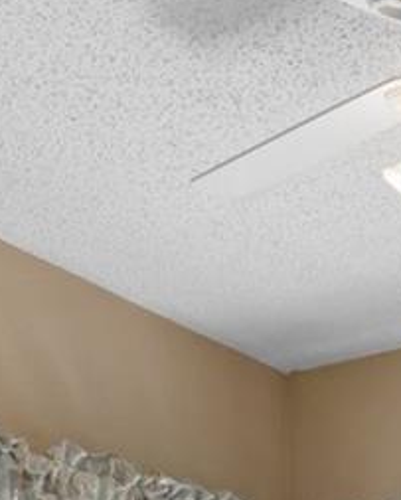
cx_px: 555
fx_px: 1229
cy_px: 834
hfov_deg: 17.2
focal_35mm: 83
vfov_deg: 19.0
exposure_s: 1/10
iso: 800
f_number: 8
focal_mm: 14
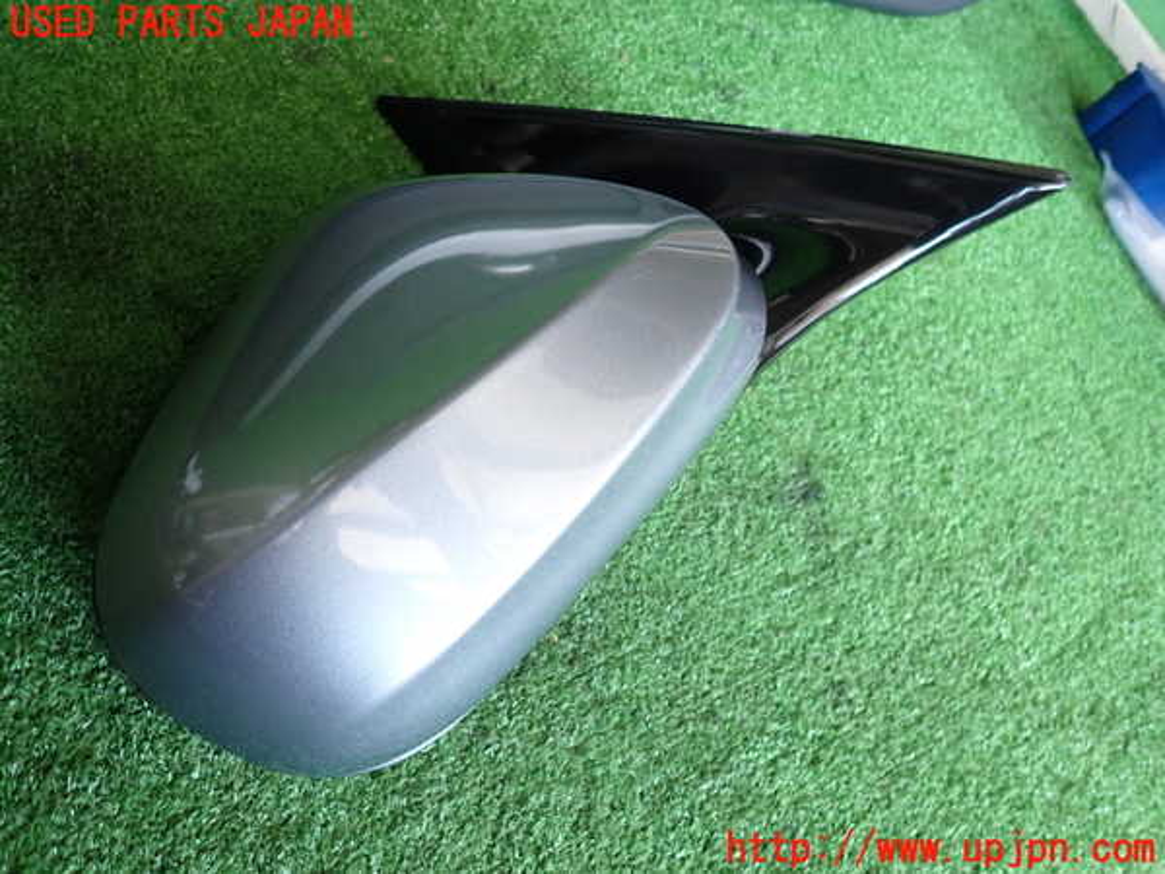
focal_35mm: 25
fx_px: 841
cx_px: 582
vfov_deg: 54.9
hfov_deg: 69.4
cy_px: 437
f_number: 2
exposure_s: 1/40
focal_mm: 4.5
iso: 200
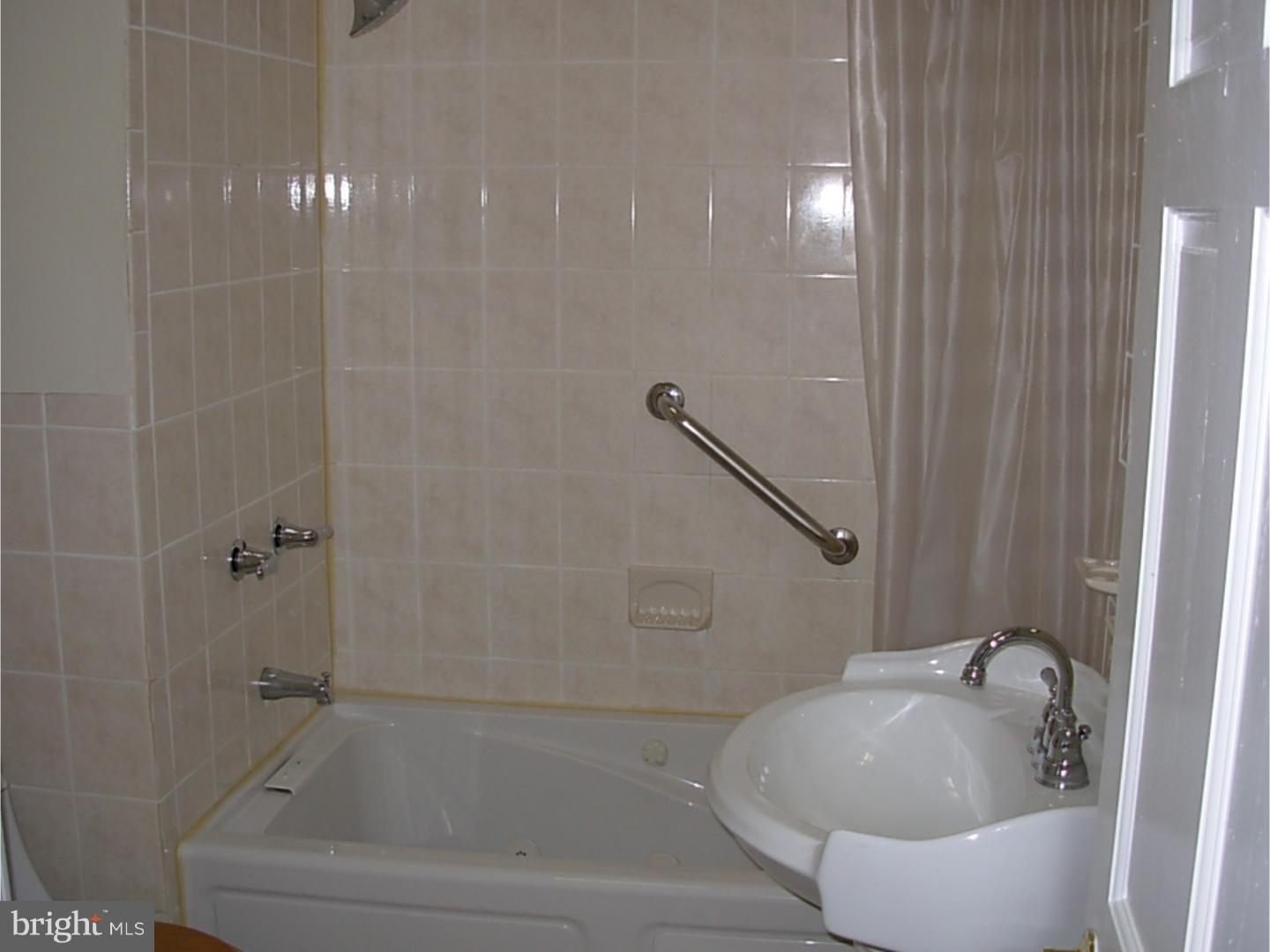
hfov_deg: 49.0
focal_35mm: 38
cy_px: 476
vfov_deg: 37.7
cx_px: 635
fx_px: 1394
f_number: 2.9
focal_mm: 6.3
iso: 50
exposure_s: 1/32
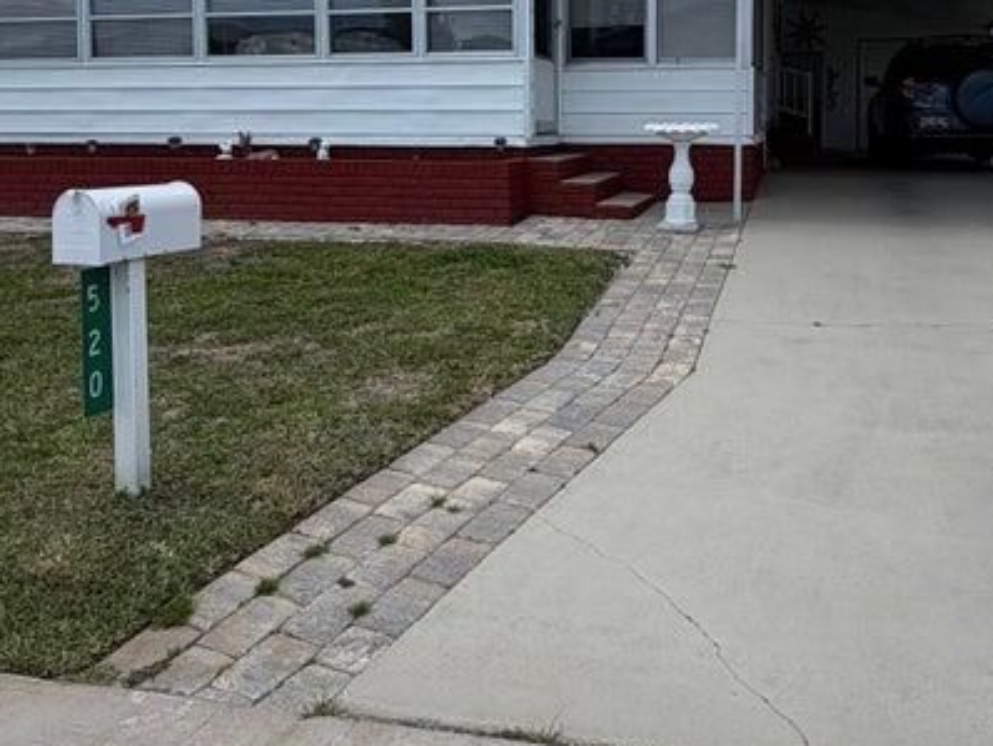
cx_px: 591
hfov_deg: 51.0
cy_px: 177
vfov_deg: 38.6
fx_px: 1033
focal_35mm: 36
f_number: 2.2
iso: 20
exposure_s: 1/1050
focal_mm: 2.22
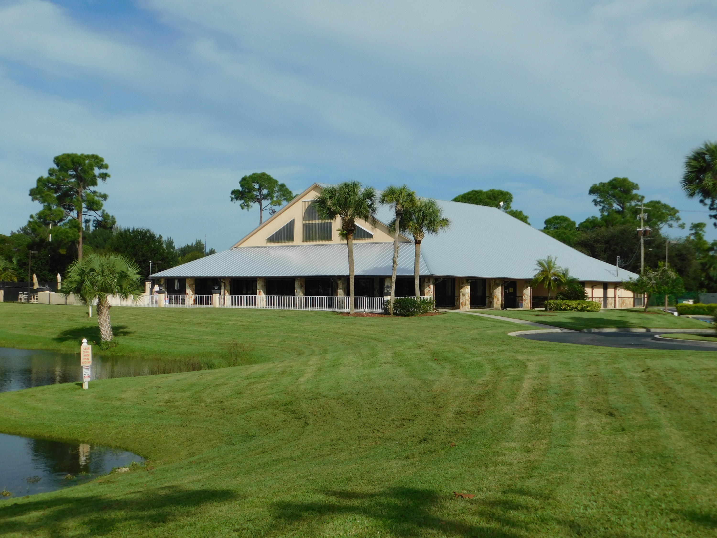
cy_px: 269
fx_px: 932
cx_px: 358
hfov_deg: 42.1
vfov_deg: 32.2
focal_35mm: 45
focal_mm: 8
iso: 125
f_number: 7.4
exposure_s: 1/640
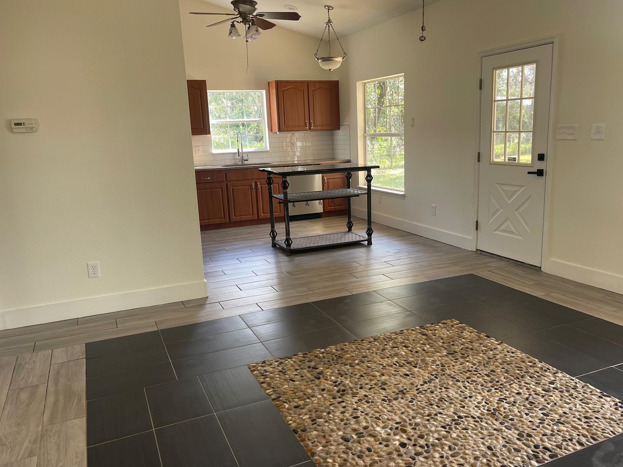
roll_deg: +2.0
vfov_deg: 49.7
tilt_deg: -13.5
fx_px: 504
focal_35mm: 28
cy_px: 244
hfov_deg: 63.4
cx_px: 334
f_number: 1.6
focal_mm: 5.1
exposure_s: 1/121
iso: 64
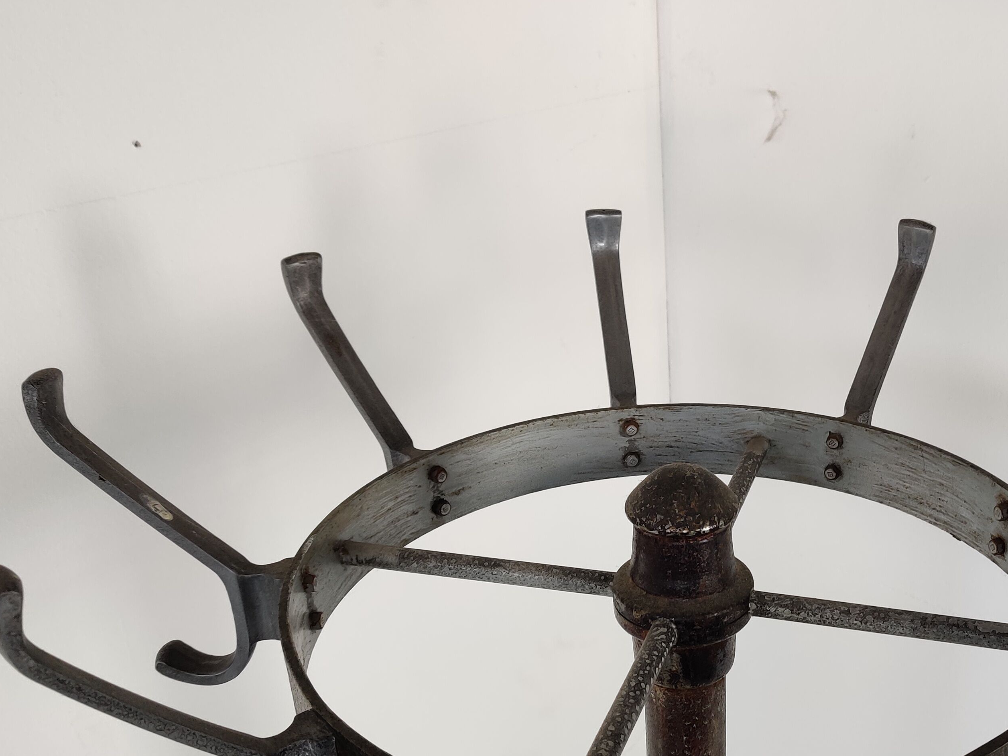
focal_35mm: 43
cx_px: 682
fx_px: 1252
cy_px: 565
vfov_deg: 33.0
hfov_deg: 43.2
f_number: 1.65
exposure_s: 1/100
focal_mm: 4.75
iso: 160
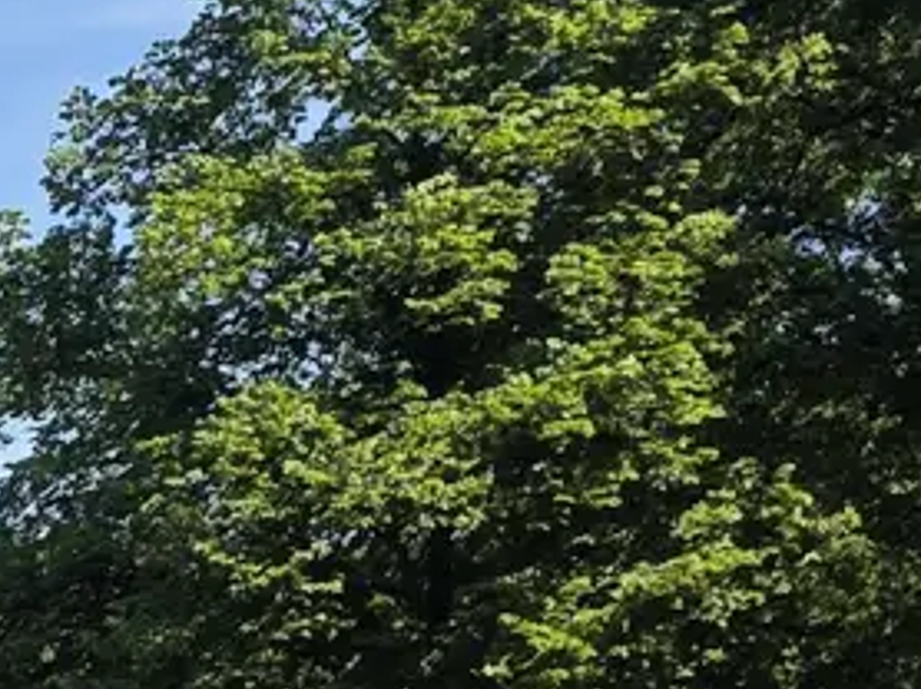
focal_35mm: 159
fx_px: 4227
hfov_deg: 10.3
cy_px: 1093
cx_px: -1491
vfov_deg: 9.0
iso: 80
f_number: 1.7
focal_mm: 6.3
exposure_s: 1/3042
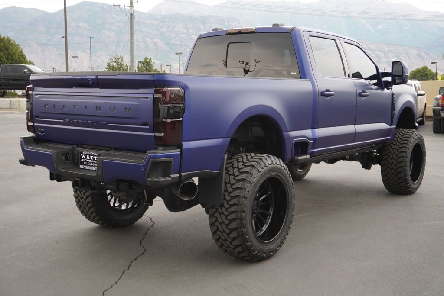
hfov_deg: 44.9
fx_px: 537
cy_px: 148
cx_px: 222
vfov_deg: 30.9
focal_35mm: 44
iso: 100
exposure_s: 1/80
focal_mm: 29
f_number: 5
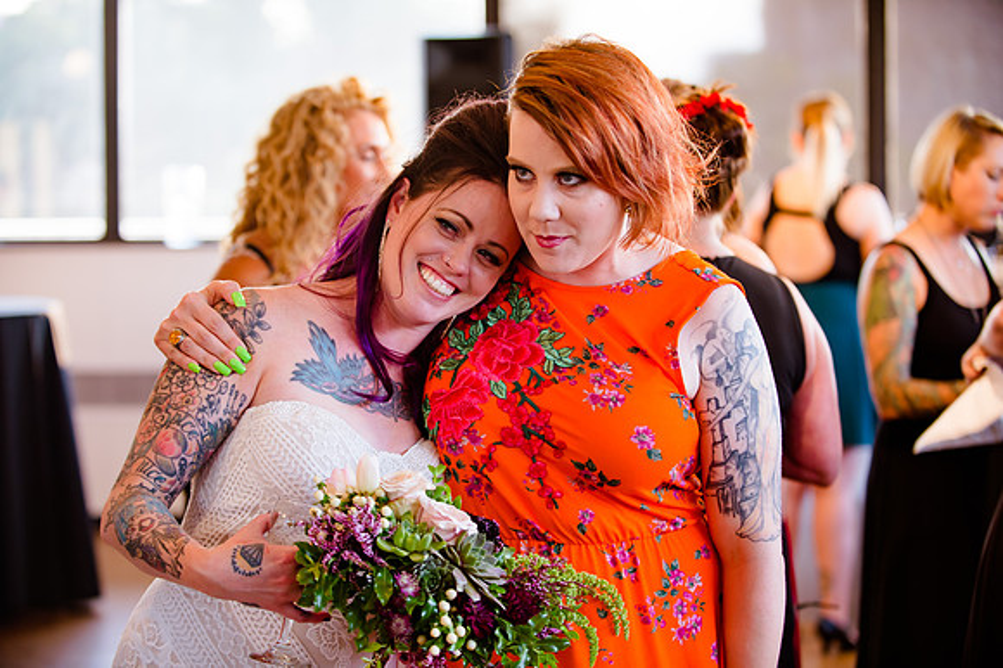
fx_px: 2228
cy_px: 334
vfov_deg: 17.0
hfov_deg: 25.4
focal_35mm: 80
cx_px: 502
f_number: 2.8
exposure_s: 1/100
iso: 800
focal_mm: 80
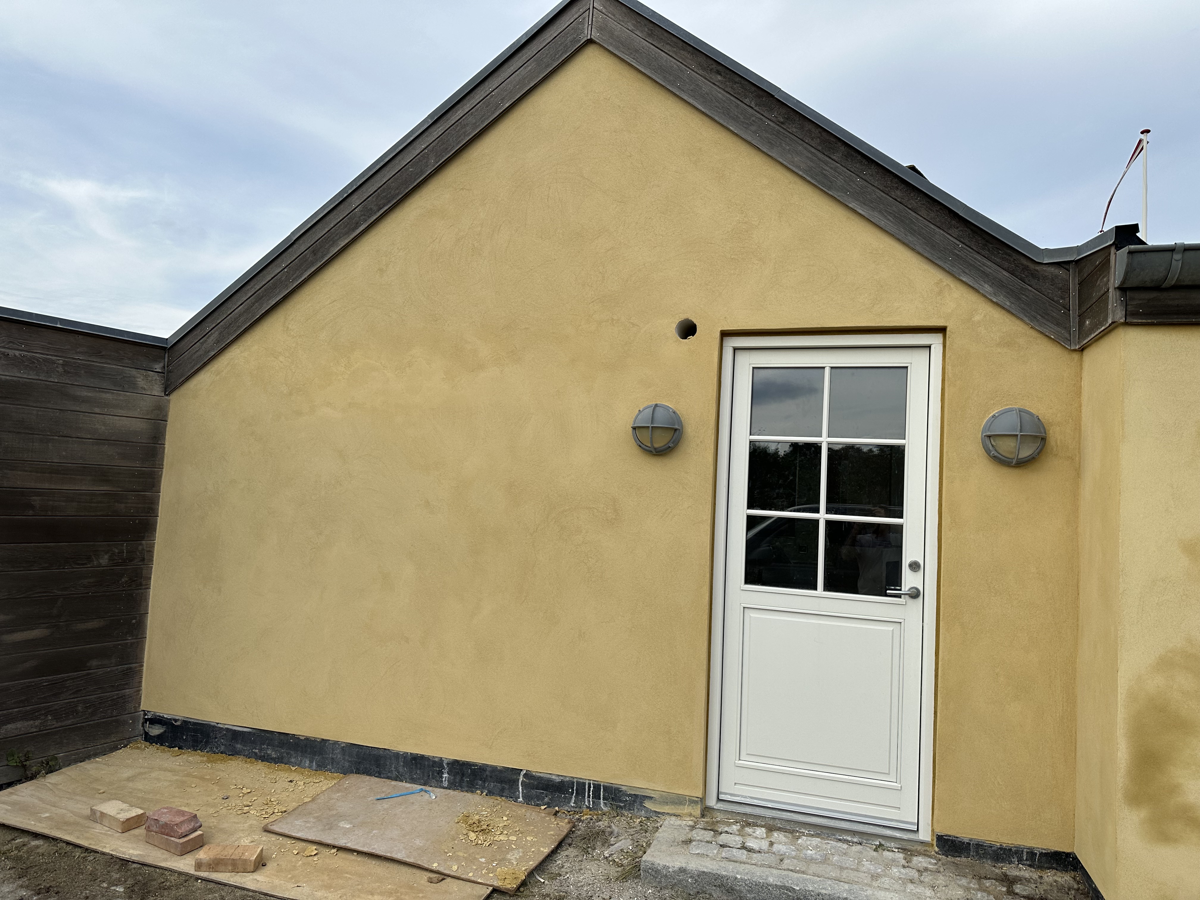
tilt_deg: +2.8
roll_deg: -1.6
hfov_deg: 71.6
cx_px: 600
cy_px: 450
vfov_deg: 56.8
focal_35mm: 24
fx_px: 832
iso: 80
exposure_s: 1/3597
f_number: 1.78
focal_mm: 6.86
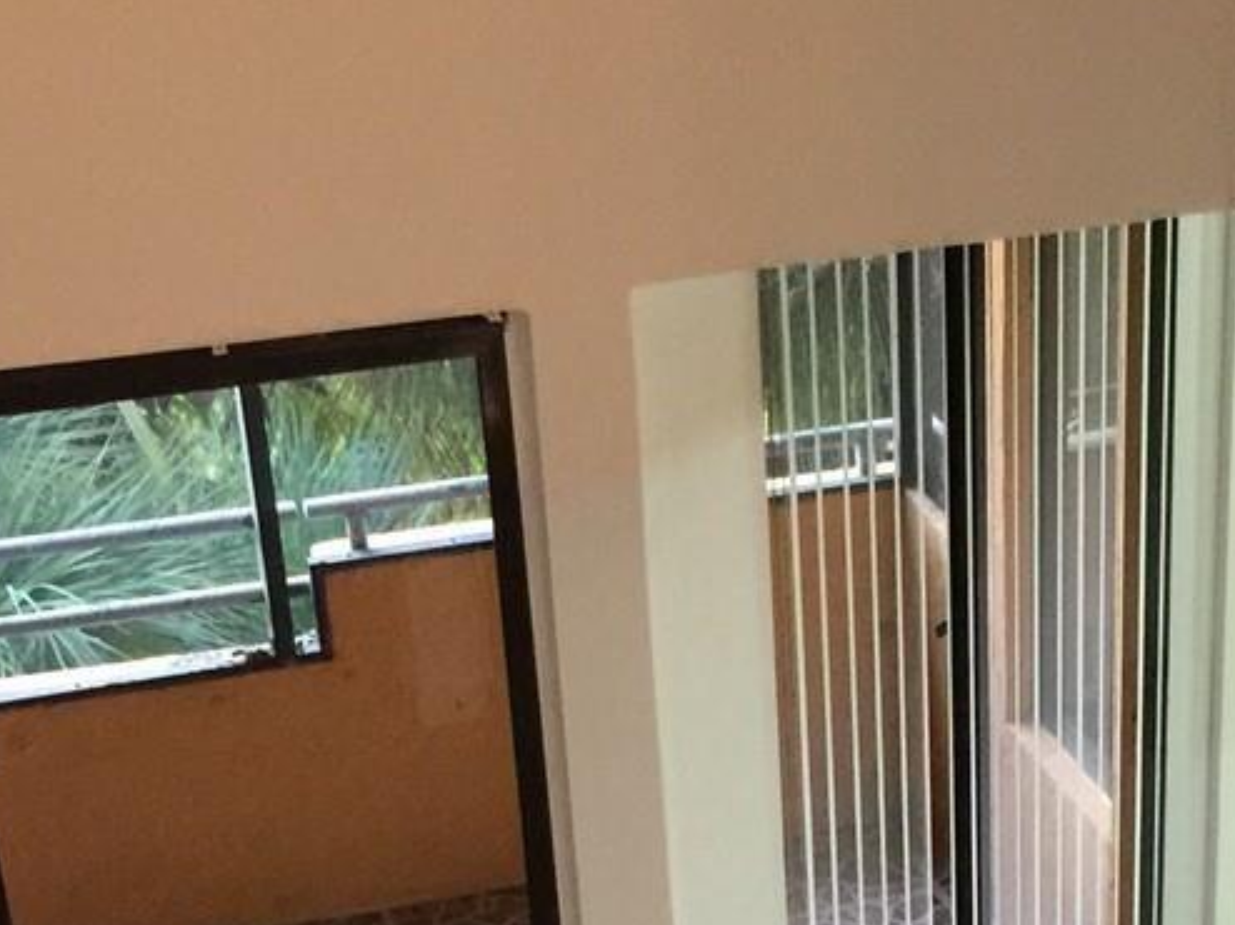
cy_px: 1358
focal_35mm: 94
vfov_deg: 14.7
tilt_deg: -34.5
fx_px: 3352
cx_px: 852
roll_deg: +2.1
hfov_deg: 20.8
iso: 125
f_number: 2.2
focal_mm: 4.15
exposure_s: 1/15
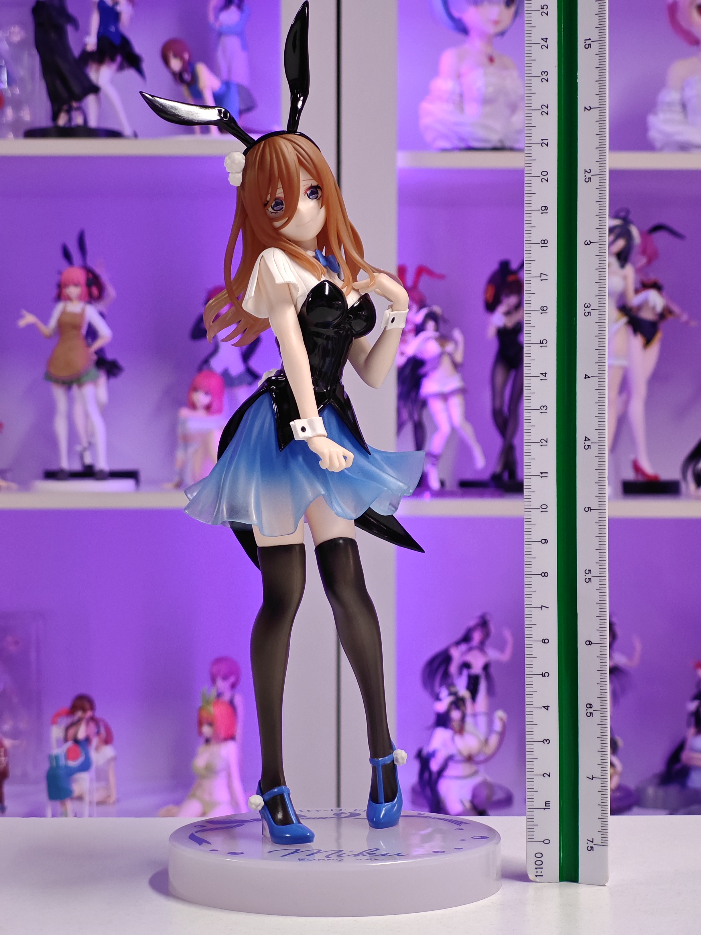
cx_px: 350
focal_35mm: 80
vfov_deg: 24.4
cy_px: 468
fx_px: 2160
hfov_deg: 18.4
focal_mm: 7.48
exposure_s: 1/33.3
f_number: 2.4
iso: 800
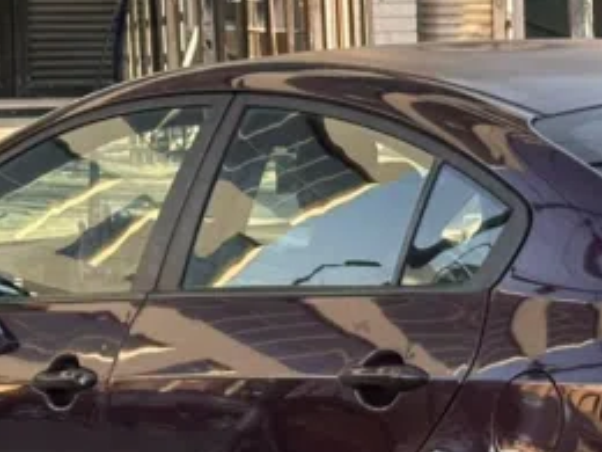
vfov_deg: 7.8
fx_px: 3287
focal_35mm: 189
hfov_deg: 10.4
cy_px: 422
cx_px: 639
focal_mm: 6.86
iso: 64
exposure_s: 1/264
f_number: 1.78
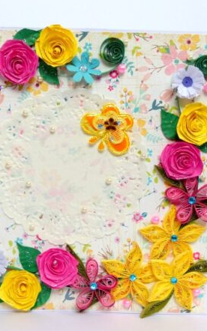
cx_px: 58
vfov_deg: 34.6
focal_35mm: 59
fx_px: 533
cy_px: 166
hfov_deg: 21.8
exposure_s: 1/125
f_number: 2.8
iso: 100
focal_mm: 7.4
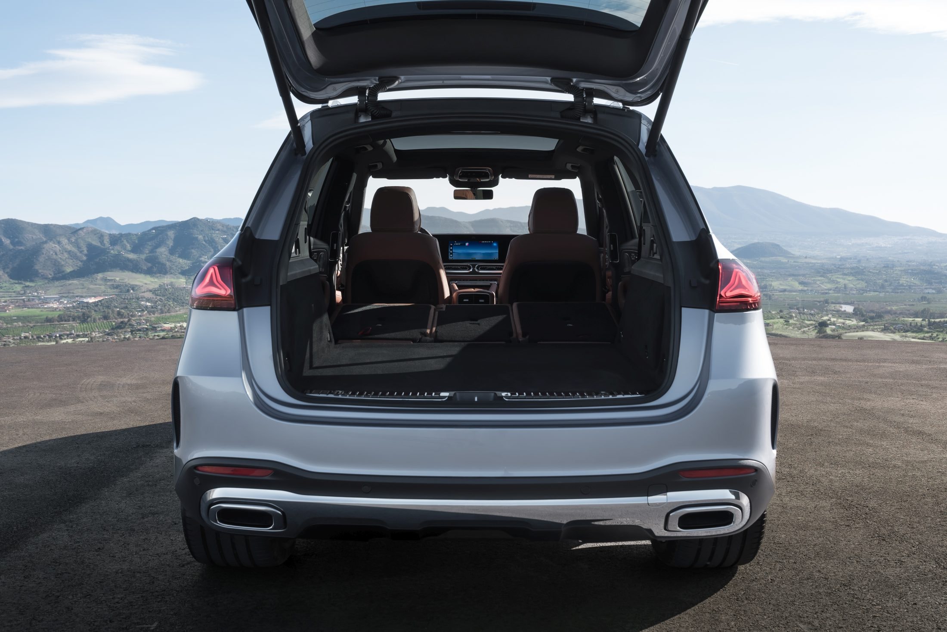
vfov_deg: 37.9
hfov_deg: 54.4
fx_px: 921
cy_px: 316
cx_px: 474
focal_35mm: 35
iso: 250
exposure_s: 1/320
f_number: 7.1
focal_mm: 35
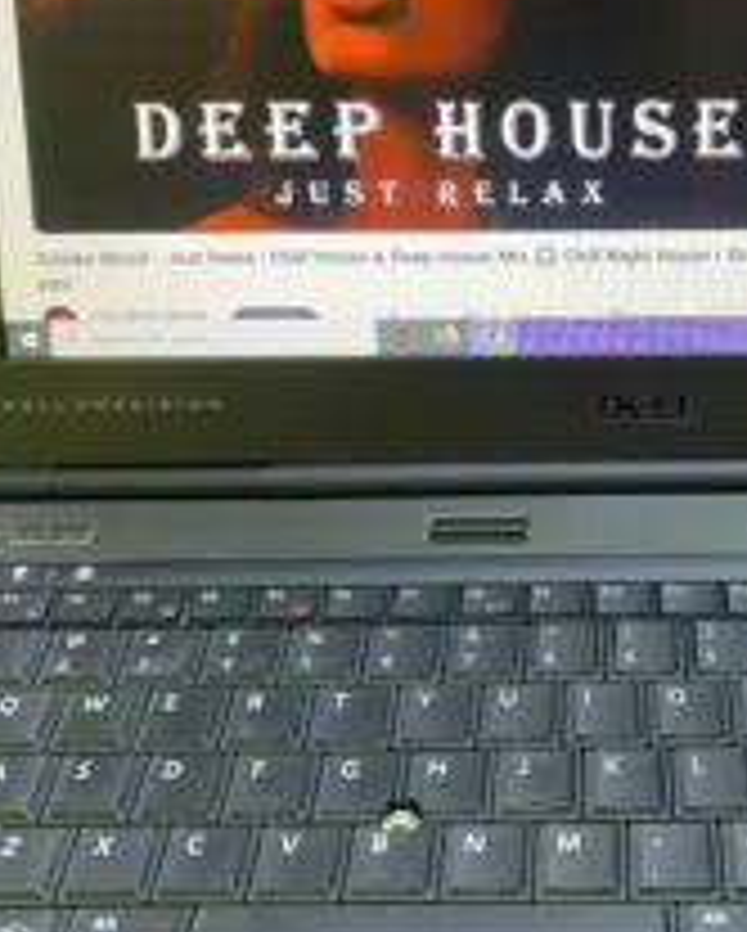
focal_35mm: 49
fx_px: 1352
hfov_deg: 29.9
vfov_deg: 37.9
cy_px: 396
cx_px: 630
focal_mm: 4.25
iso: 250
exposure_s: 1/50
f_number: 1.8
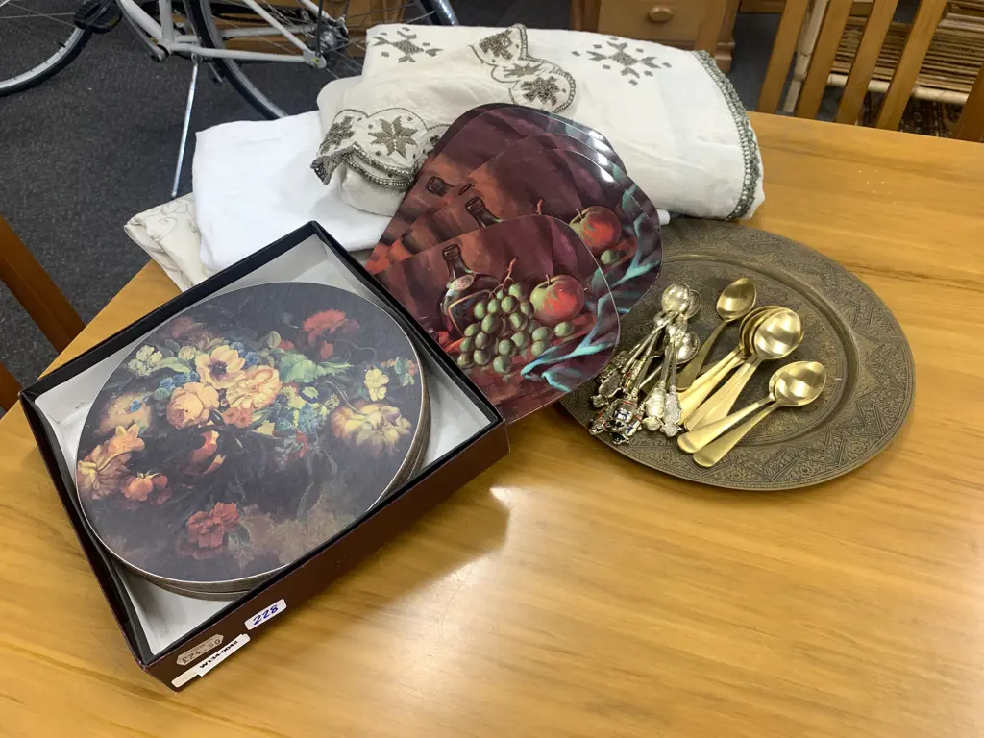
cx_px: 492
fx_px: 739
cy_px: 369
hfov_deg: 67.3
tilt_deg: -48.5
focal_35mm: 26
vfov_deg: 53.1
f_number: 1.8
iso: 100
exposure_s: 1/100
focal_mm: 4.25
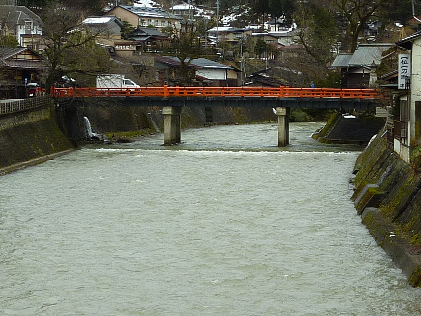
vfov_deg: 15.4
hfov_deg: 20.4
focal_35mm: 96
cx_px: 187
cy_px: 120
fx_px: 1168
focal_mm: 5.3
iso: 80
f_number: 4
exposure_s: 1/160
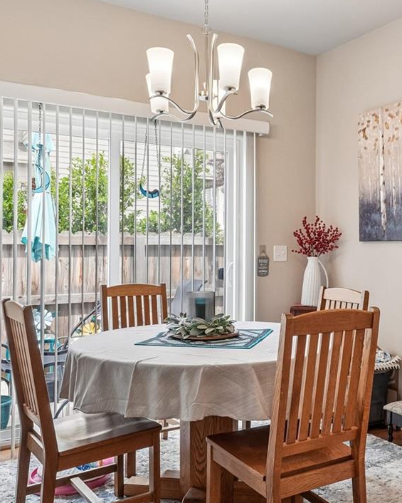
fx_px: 521
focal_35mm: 35
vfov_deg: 51.4
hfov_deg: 41.1
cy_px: 259
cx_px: 295
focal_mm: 11
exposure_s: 1/30
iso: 200
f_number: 8
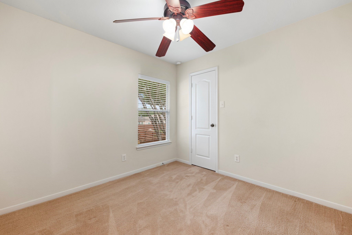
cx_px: 176
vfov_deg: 81.2
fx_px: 137
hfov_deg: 104.2
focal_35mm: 14
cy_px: 118
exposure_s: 1/2.5
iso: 320
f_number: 7.1
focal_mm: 14
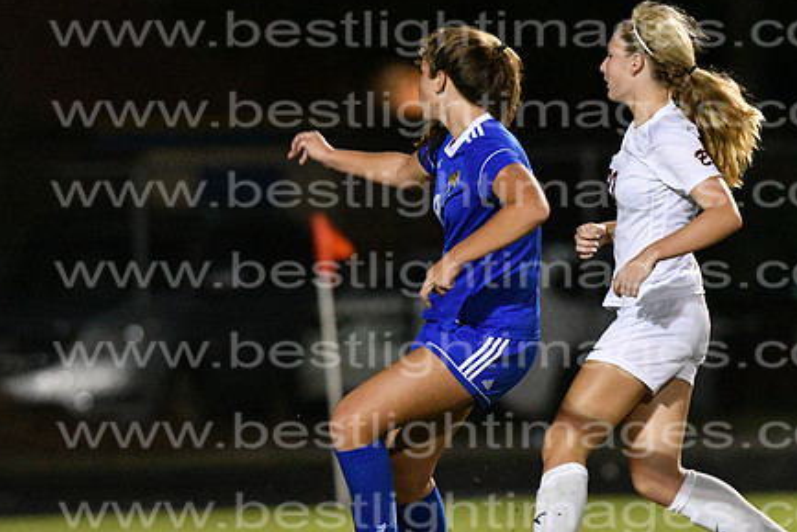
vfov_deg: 2.3
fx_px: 13314
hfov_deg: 3.4
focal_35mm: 601
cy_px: 315
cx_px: 474
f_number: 3.5
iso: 10000
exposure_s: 1/640
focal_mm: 300
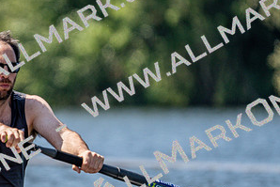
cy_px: 133
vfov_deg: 1.4
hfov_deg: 2.2
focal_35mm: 951
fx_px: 7400
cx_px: 13
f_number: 6.3
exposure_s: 1/2000
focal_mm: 489
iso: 400
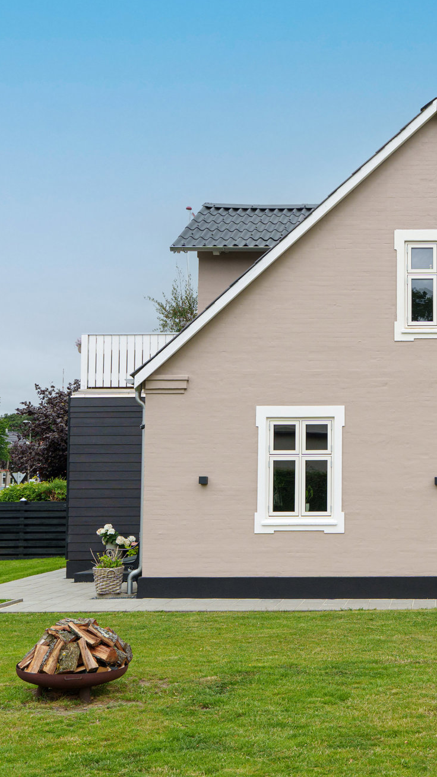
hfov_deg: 23.8
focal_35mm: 48
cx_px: 442
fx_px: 989
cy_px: 394
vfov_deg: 42.9
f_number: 5.6
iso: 400
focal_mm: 30
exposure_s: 1/1600
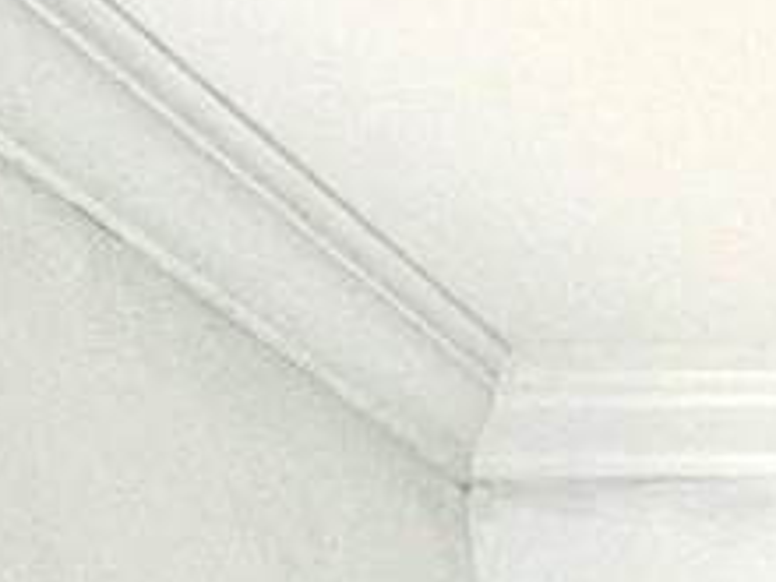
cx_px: 1640
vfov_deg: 10.5
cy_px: 1721
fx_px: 2287
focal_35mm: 102
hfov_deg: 14.9
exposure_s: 1/99
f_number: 2.2
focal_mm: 2.22
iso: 160
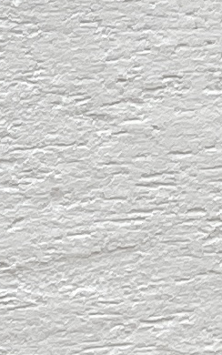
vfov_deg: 6.8
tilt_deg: -2.3
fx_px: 2970
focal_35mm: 307
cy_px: -86
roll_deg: +1.8
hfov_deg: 3.7
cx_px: -1091
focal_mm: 3.99
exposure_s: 1/216
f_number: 1.8
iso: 20
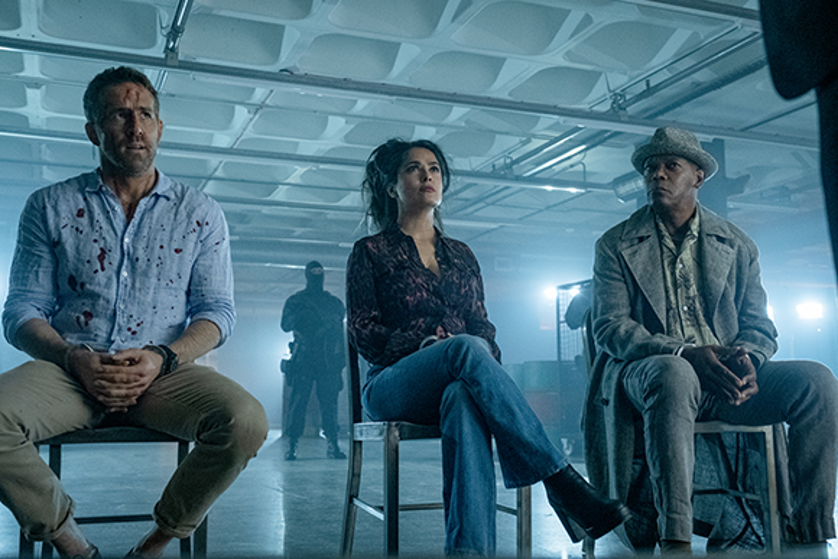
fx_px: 861
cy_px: 280
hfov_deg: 51.9
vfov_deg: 36.0
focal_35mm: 37
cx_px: 419
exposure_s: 1/125
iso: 3200
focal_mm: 24.9
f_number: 3.2
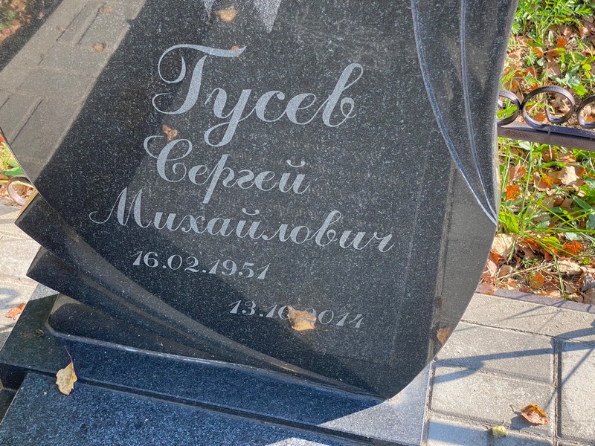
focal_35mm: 52
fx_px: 894
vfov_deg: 28.0
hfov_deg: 36.8
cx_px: 298
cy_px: 223
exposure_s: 1/243
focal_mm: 6
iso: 20
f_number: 2
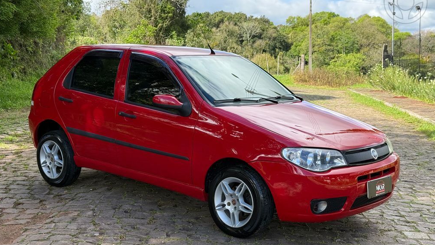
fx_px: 611
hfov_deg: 39.2
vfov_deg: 22.6
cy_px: 137
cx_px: 216
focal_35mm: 53
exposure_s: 1/1264
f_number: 1.78
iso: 64
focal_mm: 6.76
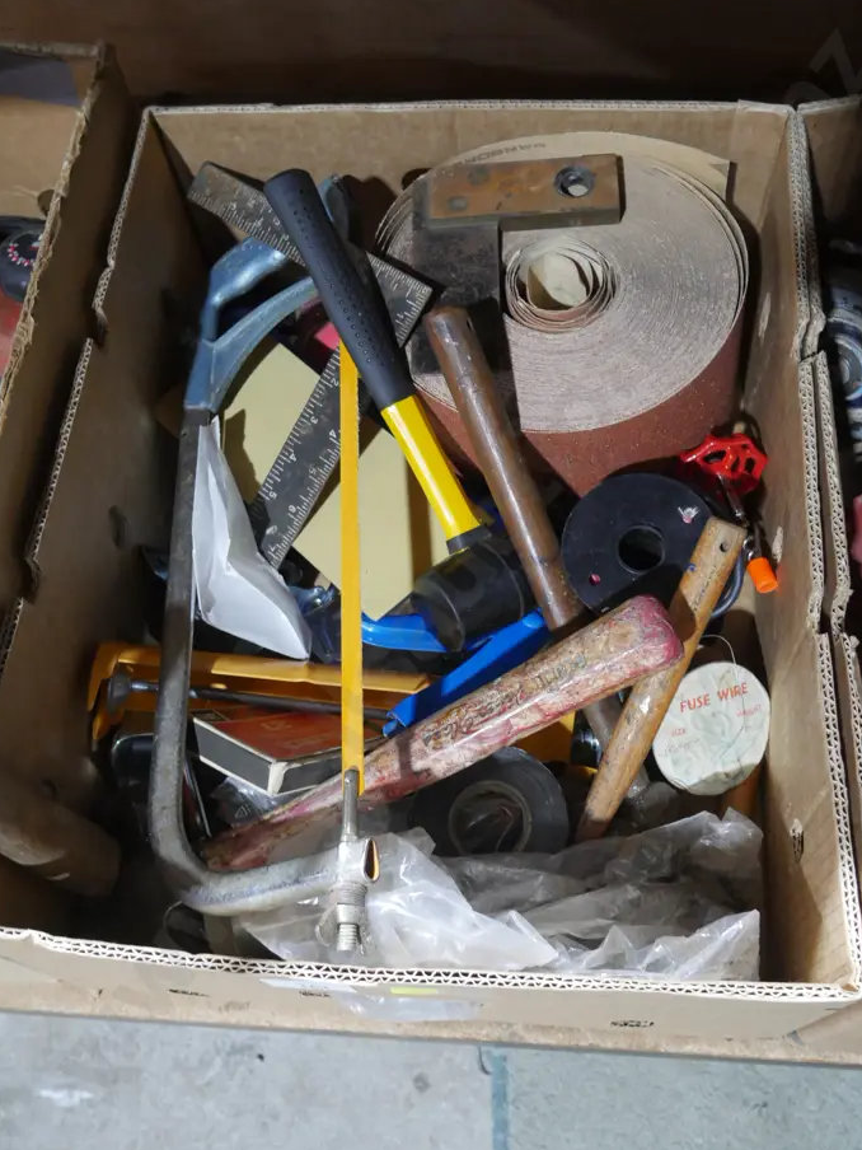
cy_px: 566
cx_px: 467
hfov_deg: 41.8
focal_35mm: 34
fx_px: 1129
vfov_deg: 54.0
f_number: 3.6
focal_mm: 15
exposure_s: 1/60
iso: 2000
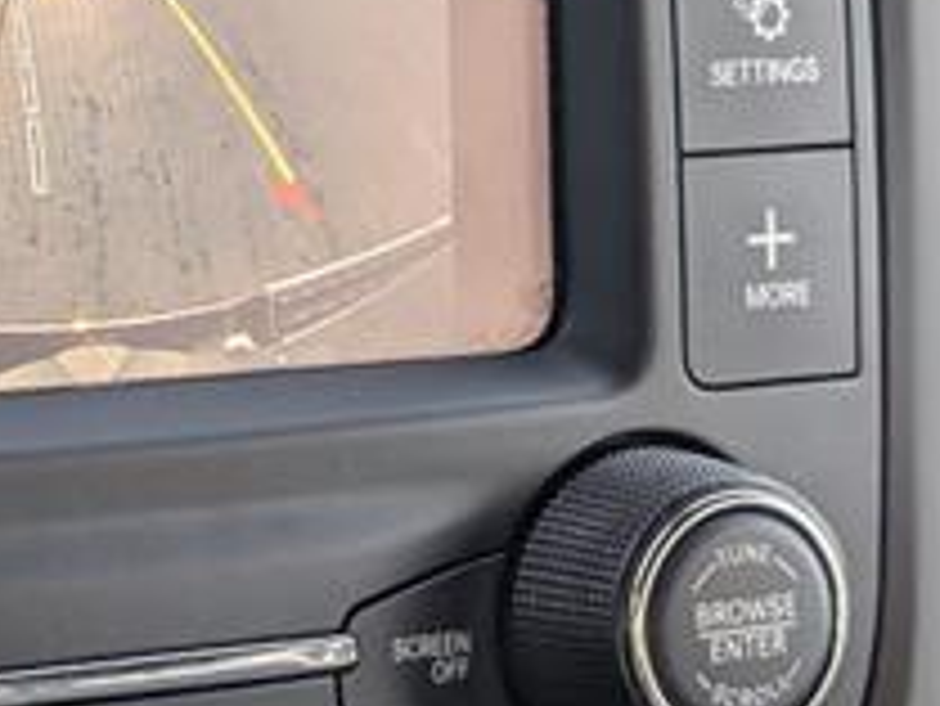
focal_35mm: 150
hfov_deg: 13.0
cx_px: 36
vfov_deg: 9.9
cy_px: 292
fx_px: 4076
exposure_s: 1/1000
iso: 228
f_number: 1.68
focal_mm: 6.9
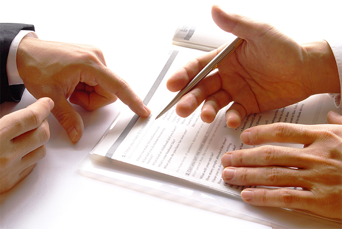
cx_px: 171
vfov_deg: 22.6
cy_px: 114
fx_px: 570
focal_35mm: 60
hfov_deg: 33.4
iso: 200
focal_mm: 40
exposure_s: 1.5
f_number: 13
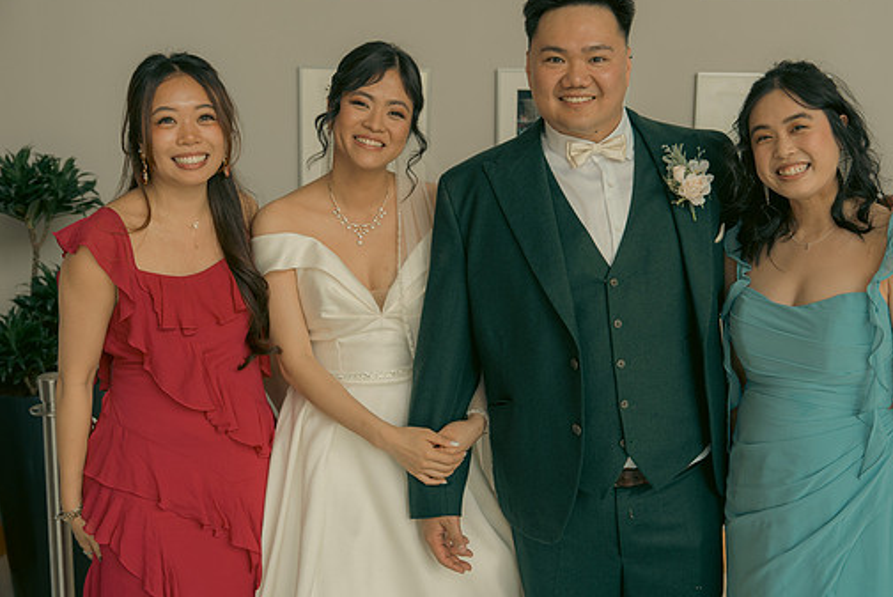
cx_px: 500
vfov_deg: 29.3
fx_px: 1142
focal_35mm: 46
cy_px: 288
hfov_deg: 42.6
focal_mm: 40
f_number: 3.5
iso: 160
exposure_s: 1/160
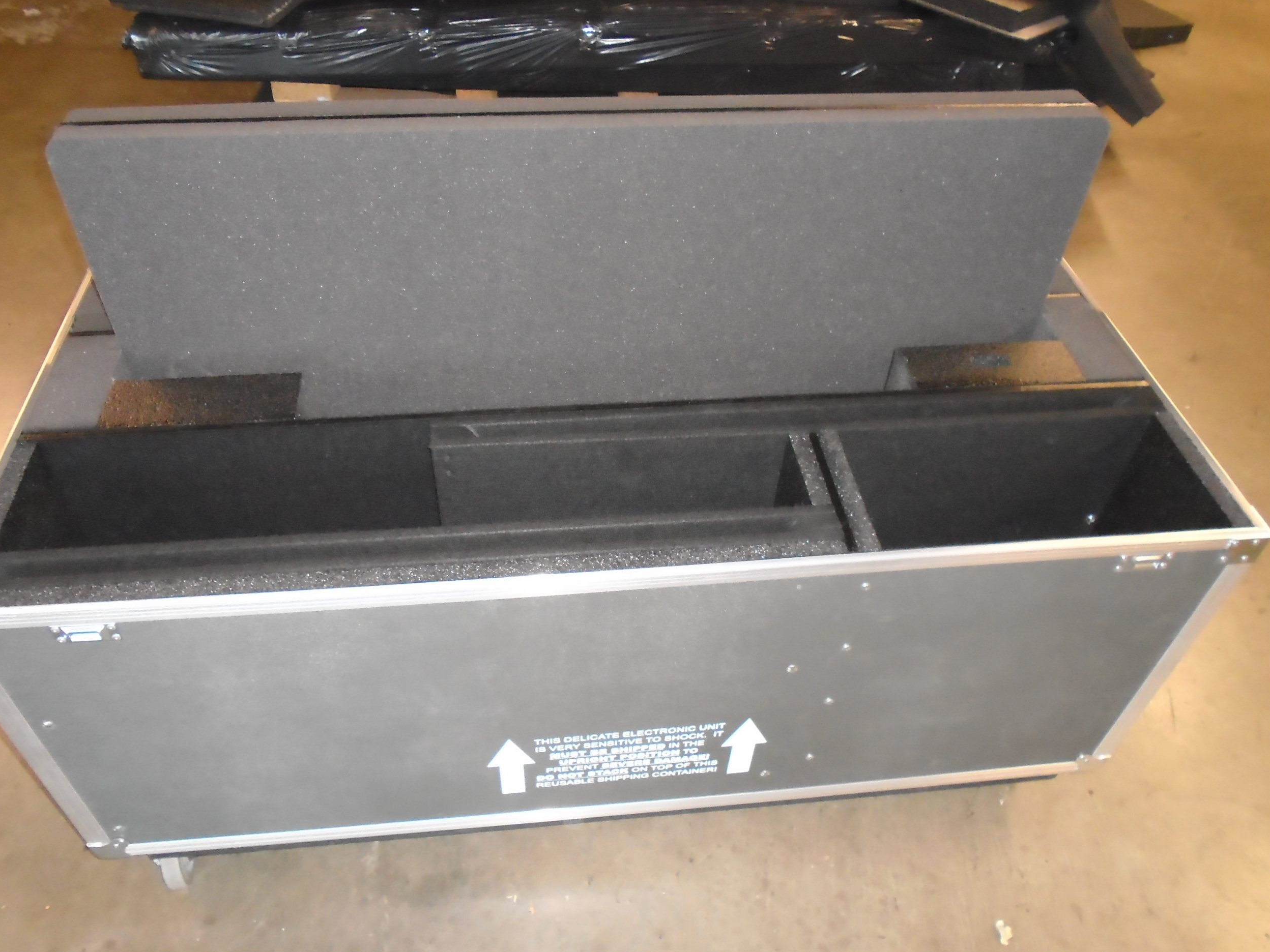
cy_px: 461
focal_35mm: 27
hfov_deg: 65.3
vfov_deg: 51.3
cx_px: 626
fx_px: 991
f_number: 3.2
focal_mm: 4.6
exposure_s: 1/30
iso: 640
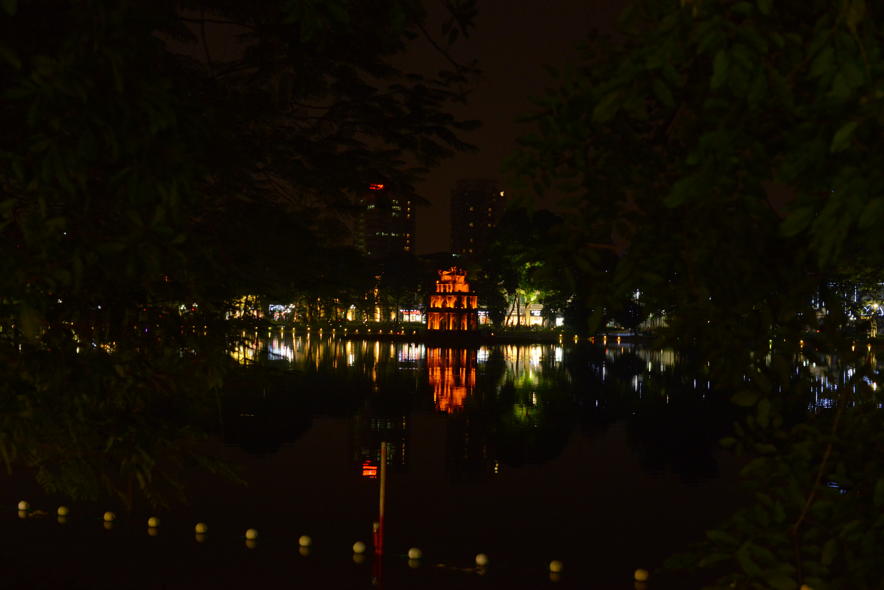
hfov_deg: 39.6
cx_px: 442
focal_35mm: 50
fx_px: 1228
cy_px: 295
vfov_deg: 27.0
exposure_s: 1/40
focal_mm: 50
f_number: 5.6
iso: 3200
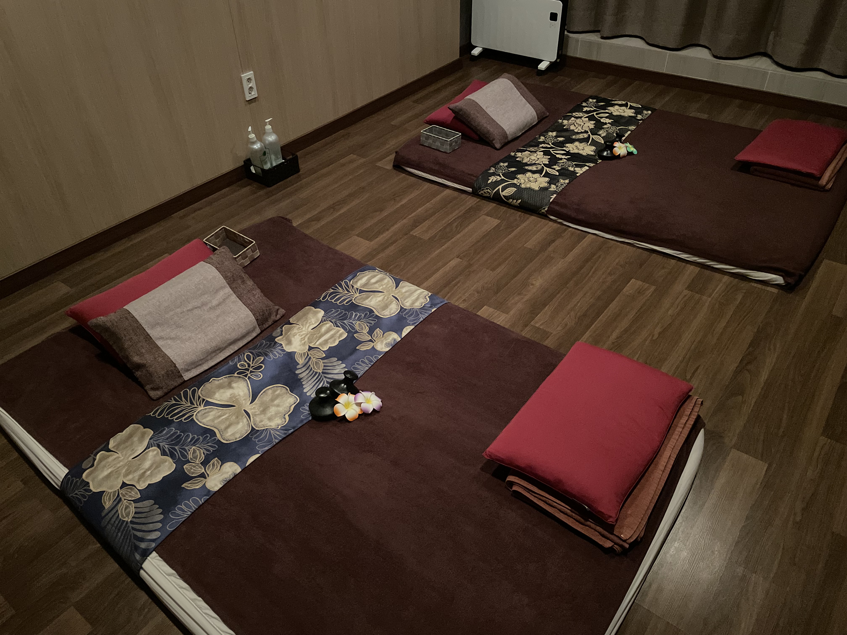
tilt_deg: -38.9
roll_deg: +2.0
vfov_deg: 53.1
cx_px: 424
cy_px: 318
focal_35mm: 26
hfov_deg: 67.3
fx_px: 636
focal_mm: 4.2
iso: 1000
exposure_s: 1/20
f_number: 1.6
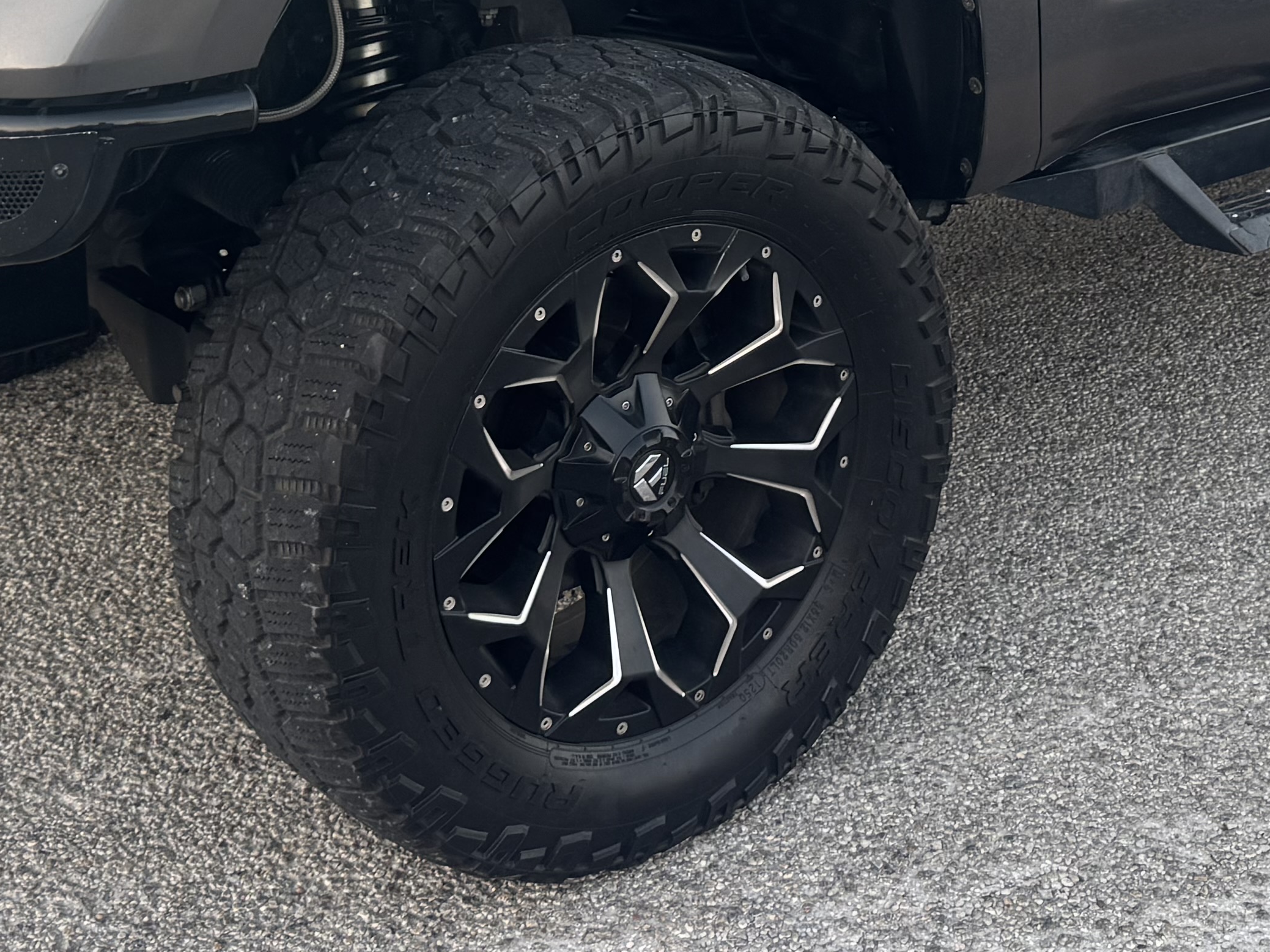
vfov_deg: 21.0
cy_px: -125
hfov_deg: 29.2
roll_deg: -1.1
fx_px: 2422
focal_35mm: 66
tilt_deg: -10.9
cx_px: 814
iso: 80
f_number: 1.78
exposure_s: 1/121
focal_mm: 6.76
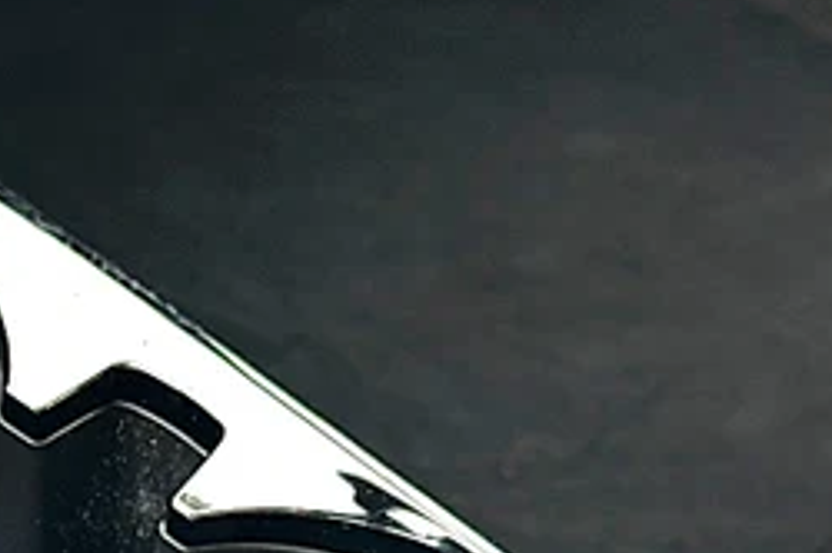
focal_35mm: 140
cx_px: -136
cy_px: 715
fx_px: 3231
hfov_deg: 14.3
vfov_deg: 9.6
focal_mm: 6.86
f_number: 1.78
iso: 64
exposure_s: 1/121
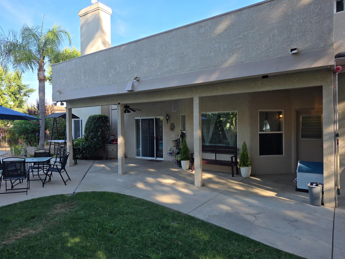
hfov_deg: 73.9
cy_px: 130
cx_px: 172
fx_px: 229
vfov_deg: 58.9
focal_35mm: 23
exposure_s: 1/1433
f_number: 1.7
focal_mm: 6.25
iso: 80
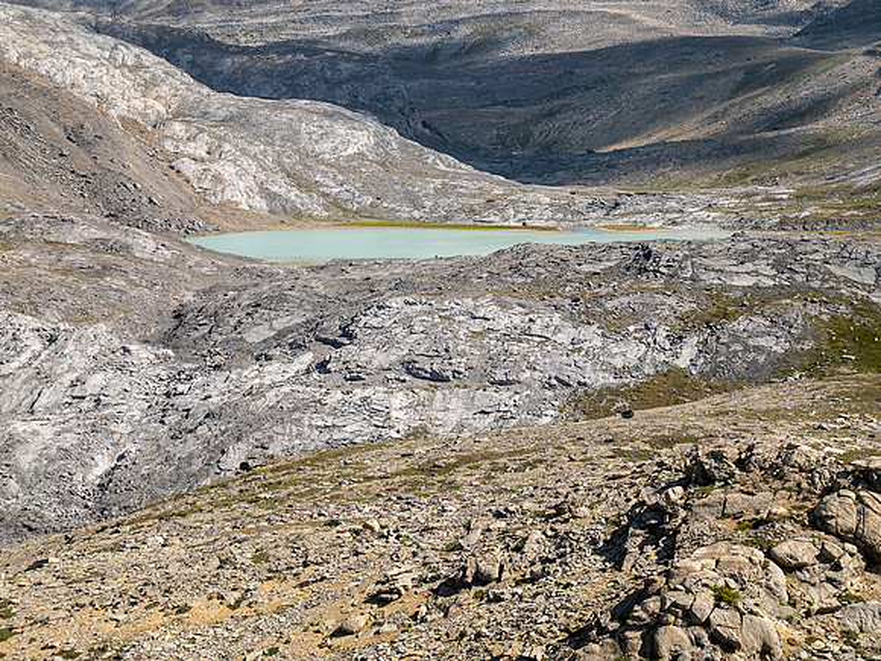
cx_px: 440
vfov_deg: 25.1
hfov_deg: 33.1
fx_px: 1484
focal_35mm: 58
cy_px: 330
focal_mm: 28
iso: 200
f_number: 8
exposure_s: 1/200
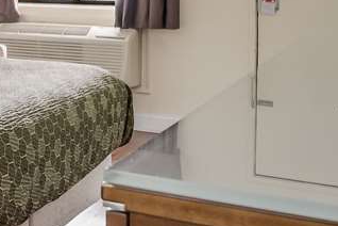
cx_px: -129
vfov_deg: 19.8
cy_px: -19
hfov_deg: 25.3
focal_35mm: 66
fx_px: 620
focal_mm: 14
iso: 320
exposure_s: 1.6
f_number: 8
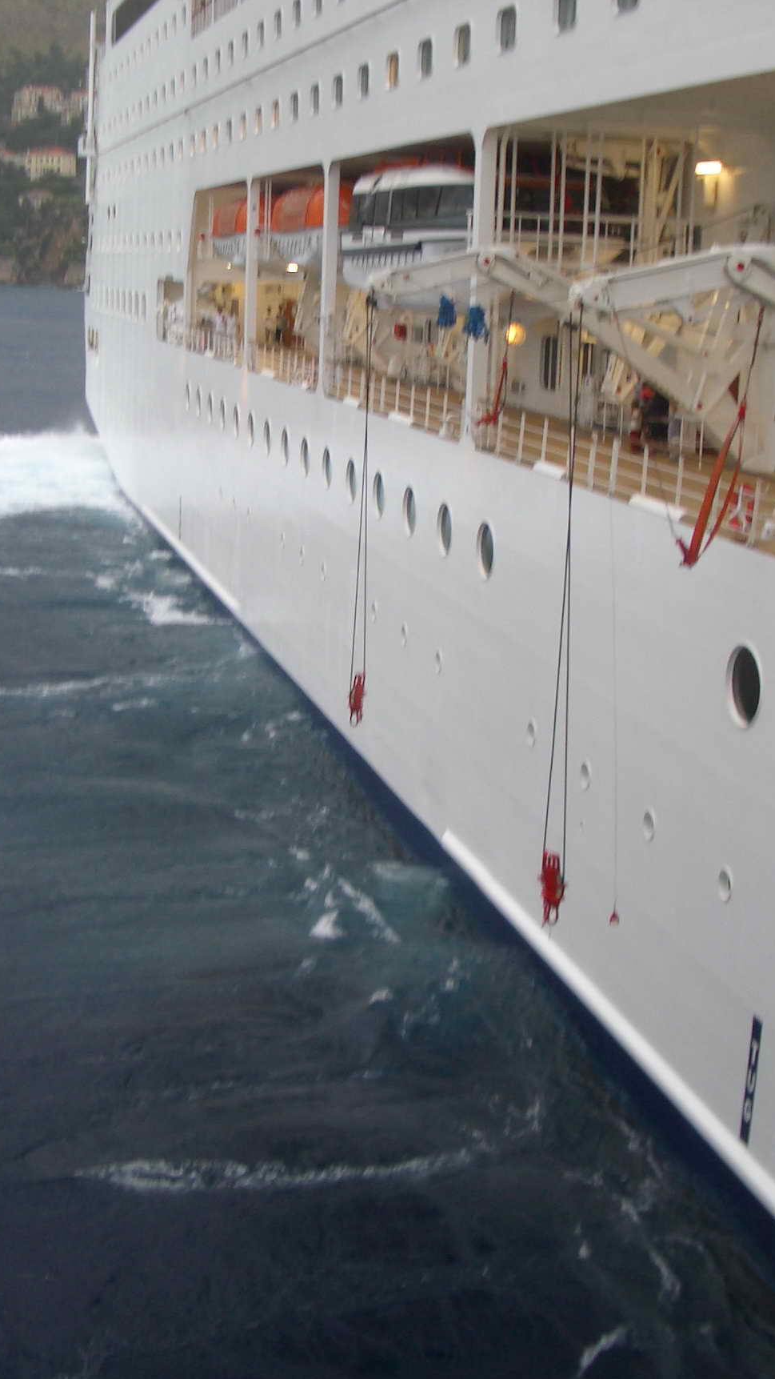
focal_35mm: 51
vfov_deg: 40.6
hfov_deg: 23.4
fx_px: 1863
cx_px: 247
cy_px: 690
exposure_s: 1/60
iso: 50
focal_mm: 5.8
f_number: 2.6
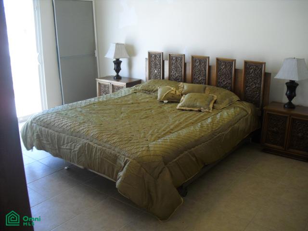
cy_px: 116
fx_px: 320
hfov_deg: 51.4
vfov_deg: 39.7
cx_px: 154
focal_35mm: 36
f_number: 3.1
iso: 200
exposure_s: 1/80
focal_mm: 6.3
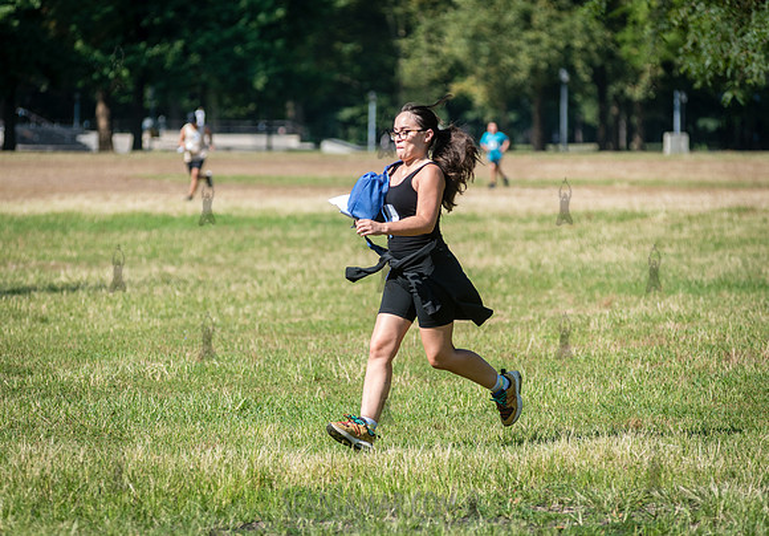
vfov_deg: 7.0
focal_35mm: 201
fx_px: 4356
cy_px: 269
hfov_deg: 10.1
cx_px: 374
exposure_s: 1/2000
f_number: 4
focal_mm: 185
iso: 500
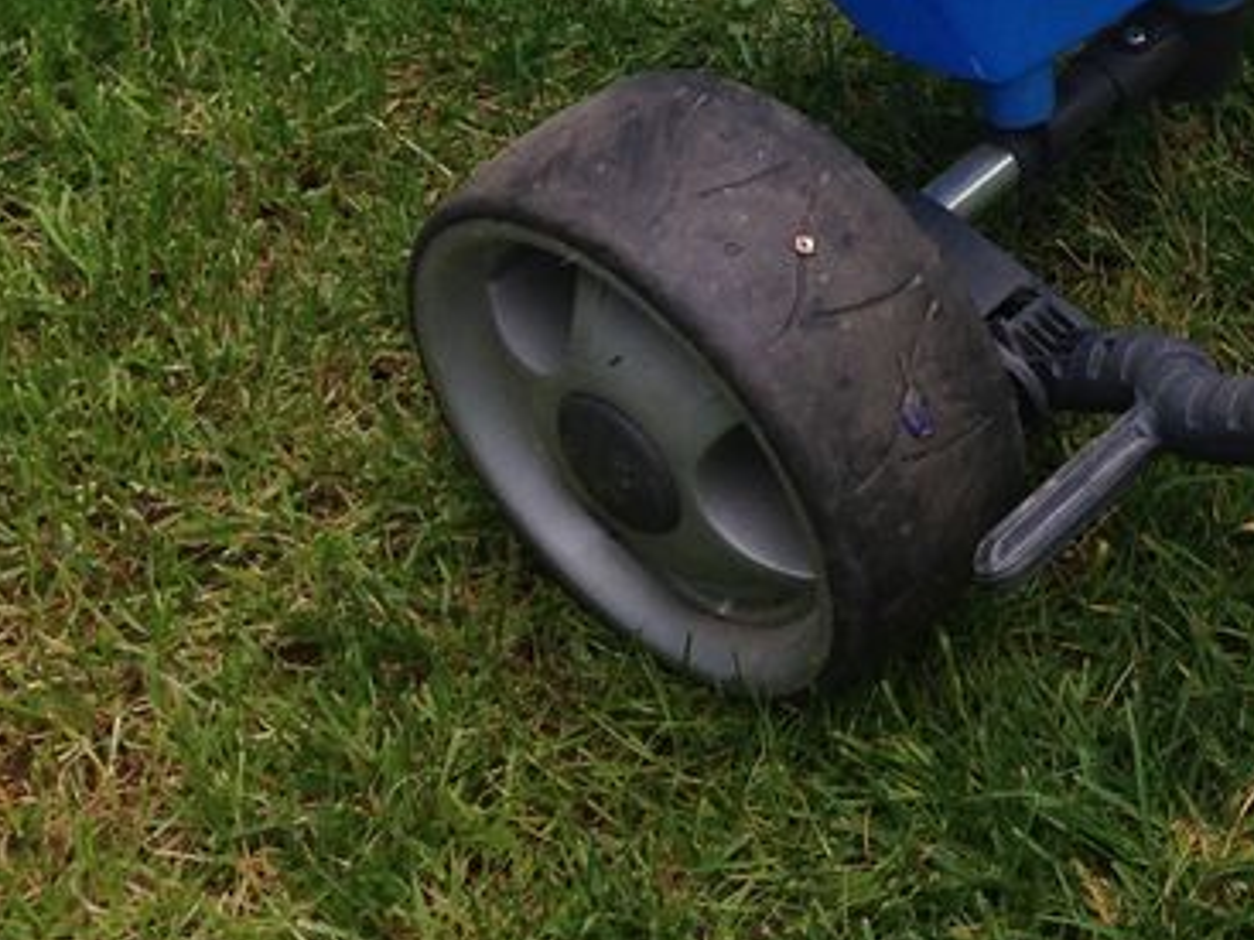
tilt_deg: -25.7
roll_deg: -2.7
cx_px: 1695
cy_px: -198
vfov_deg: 15.8
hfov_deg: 19.8
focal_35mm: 90
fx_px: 3259
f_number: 2.4
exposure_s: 1/299
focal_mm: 4.12
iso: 50
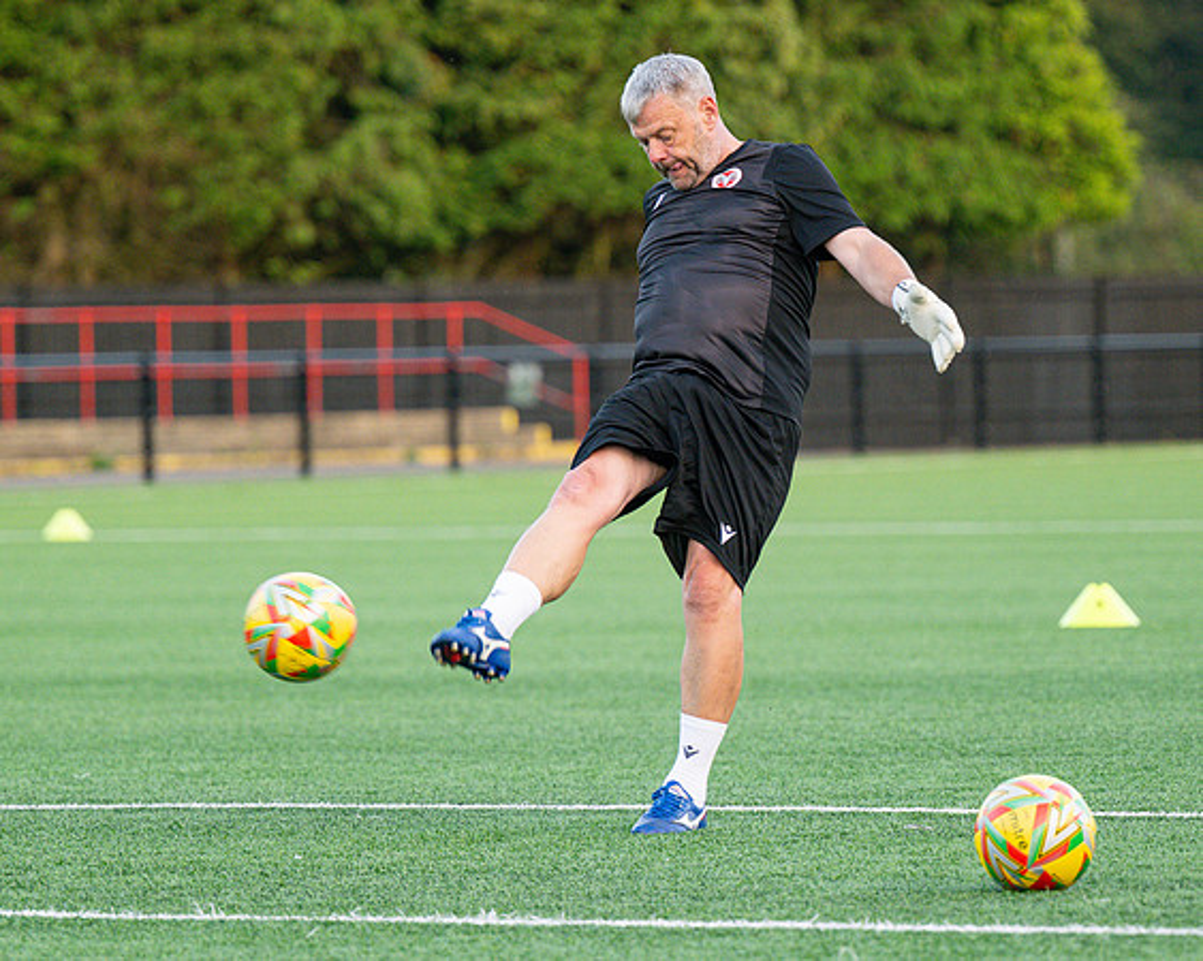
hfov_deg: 7.3
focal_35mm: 267
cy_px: 454
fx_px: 9488
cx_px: 671
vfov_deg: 5.8
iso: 2000
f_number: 4
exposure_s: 1/800
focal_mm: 190
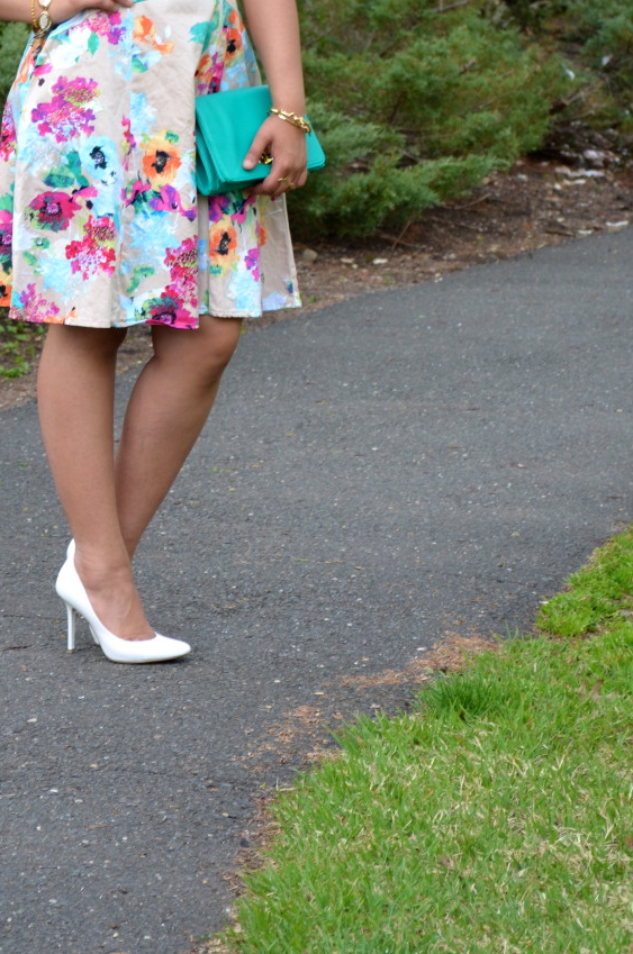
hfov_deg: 9.9
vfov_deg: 14.8
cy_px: 180
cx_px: 128
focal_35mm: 138
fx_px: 3649
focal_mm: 55
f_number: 6.3
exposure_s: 1/160
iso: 200
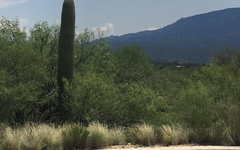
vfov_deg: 13.9
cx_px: 44
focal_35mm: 92
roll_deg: +1.1
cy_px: -17
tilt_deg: +7.4
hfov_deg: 22.2
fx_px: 602
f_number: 2.2
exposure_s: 1/3205
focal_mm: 4.15
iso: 25
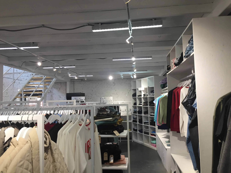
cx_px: 116
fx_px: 194
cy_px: 86
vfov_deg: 48.2
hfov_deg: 61.7
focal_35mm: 29
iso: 40
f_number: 2.2
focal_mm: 4.15
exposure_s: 1/33
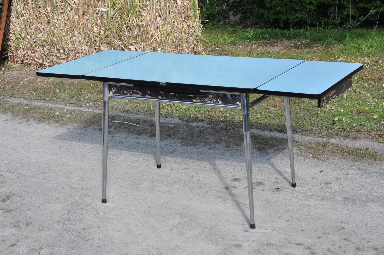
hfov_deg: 28.1
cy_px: 128
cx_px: 192
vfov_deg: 18.9
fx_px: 767
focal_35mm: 72
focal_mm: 48
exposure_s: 1/180
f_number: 13
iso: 320
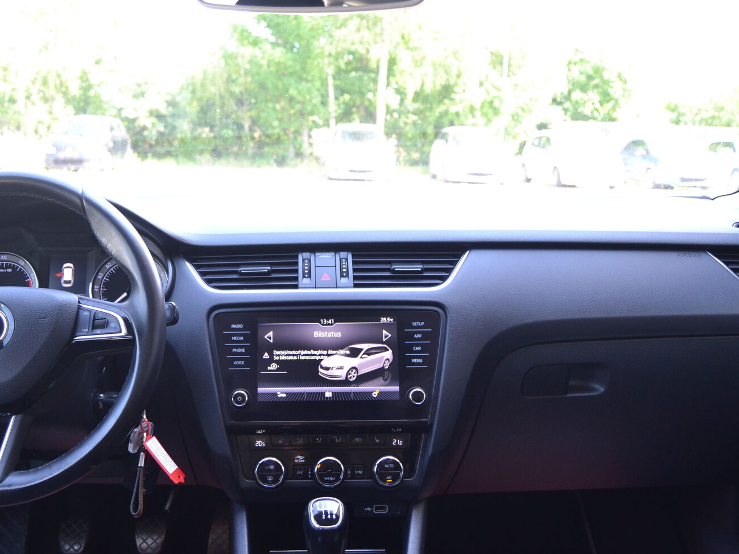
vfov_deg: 37.7
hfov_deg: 48.7
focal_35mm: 38
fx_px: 811
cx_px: 304
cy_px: 271
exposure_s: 1/80
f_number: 4.5
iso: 400
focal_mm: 18
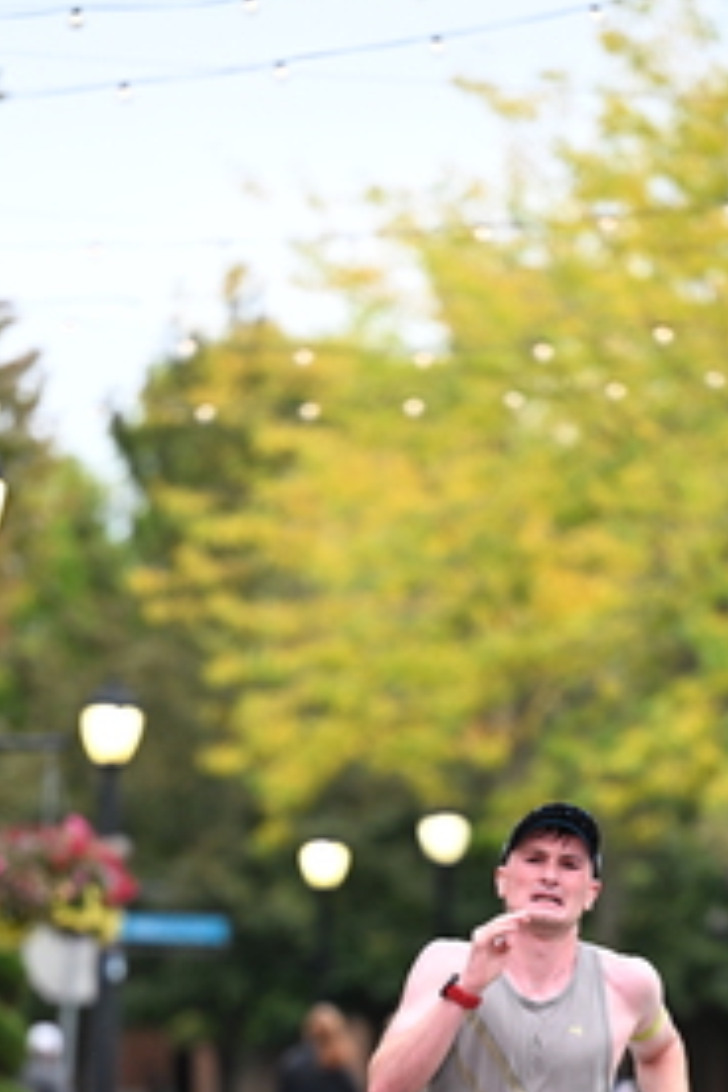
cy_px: 1037
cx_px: 461
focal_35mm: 329
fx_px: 9979
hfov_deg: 4.2
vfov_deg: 6.2
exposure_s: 1/800
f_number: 2.8
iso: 1600
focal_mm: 165
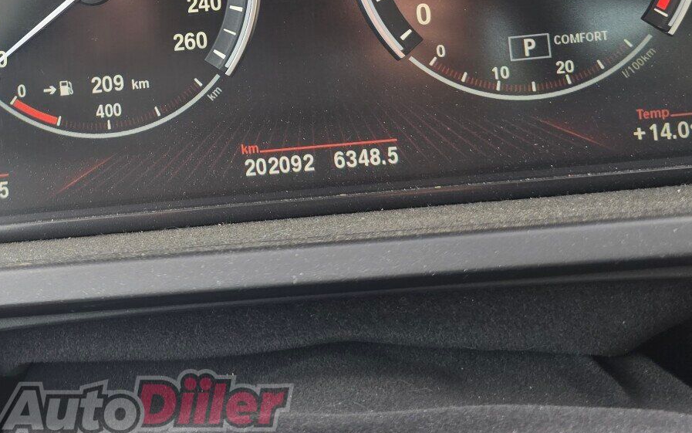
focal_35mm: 53
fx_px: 1000
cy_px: -49
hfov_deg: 36.9
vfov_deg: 22.9
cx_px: 141
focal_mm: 6.3
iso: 20
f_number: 1.7
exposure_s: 1/50
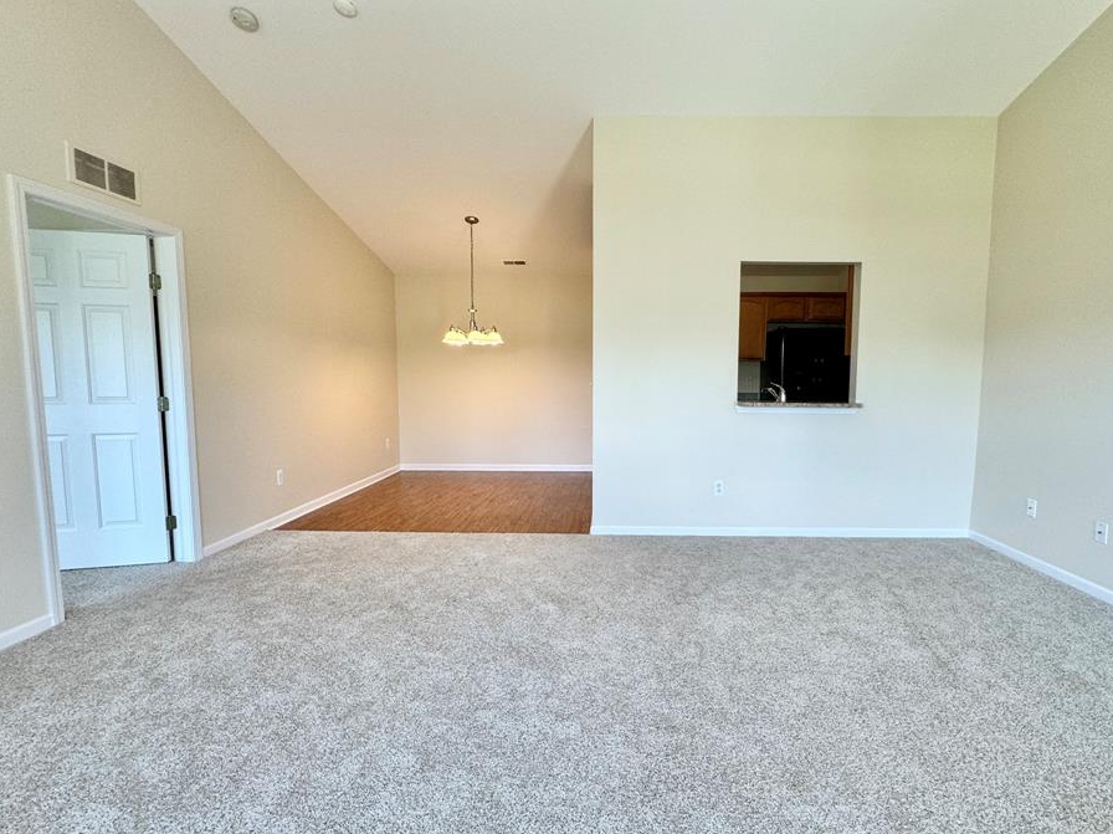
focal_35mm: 16
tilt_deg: -5.4
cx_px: 610
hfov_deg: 94.2
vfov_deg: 78.1
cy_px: 416
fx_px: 514
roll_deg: +1.9
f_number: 2.2
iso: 100
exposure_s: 1/120
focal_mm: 2.22
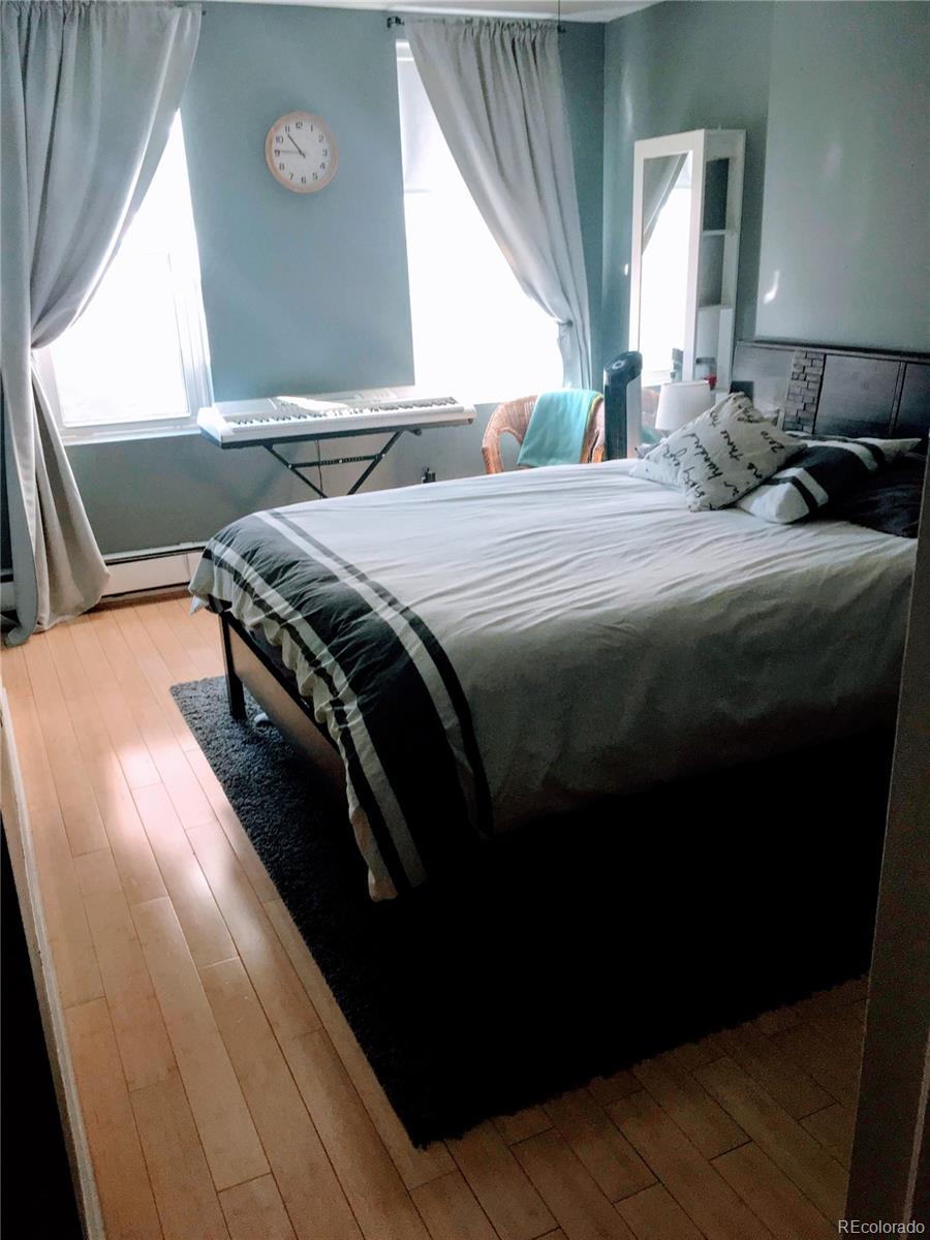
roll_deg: +3.3
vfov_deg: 61.7
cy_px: 620
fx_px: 1039
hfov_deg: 48.2
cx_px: 465
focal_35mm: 29
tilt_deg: -20.8
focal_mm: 4.15
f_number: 2.2
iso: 80
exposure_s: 1/30
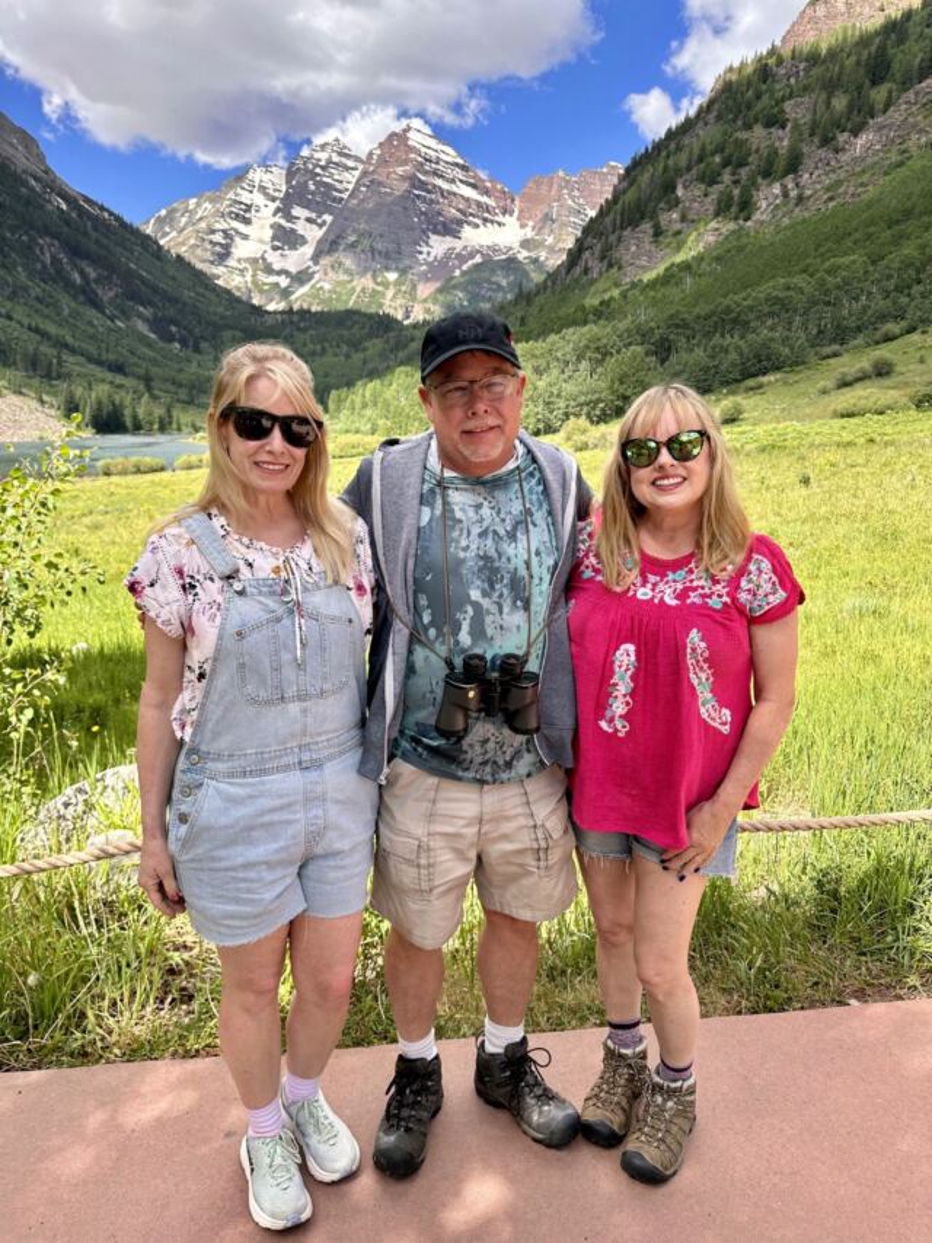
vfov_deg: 71.6
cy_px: 622
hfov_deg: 56.8
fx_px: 861
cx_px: 466
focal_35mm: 24
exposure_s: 1/1339
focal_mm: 6.86
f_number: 1.78
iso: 80
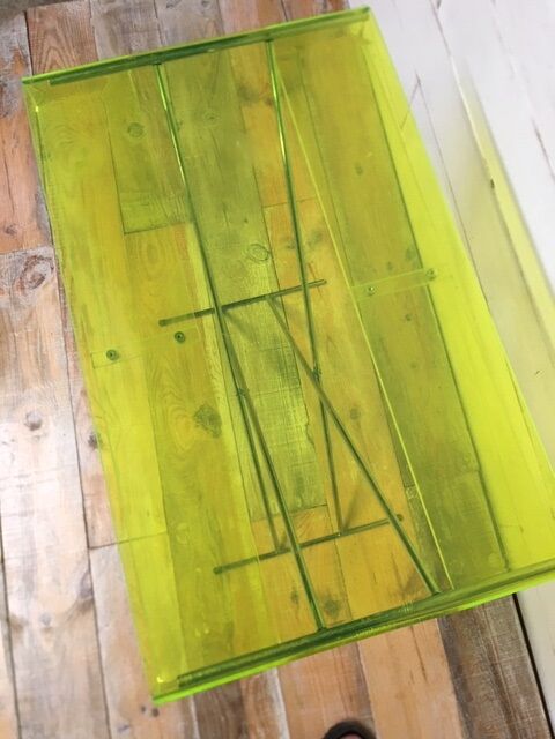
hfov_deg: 48.2
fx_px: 620
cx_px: 278
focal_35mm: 29
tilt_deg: -73.0
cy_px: 370
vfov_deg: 61.7
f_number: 2.2
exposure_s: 1/17
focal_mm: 4.15
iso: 32
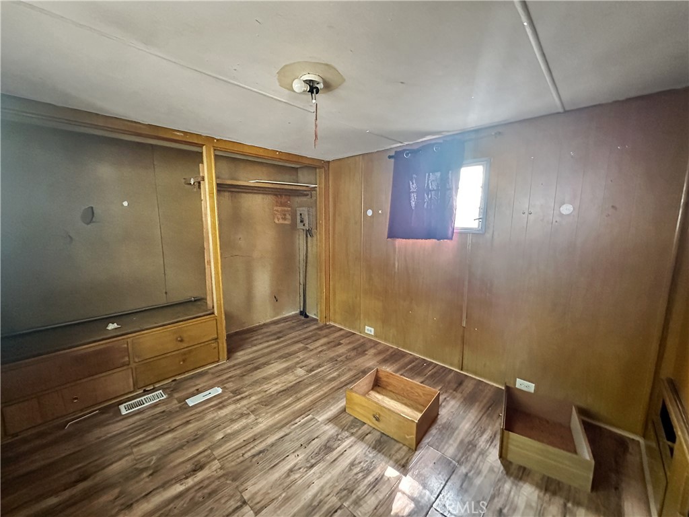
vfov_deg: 85.7
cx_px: 344
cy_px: 258
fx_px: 279
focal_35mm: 14
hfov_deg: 102.1
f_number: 2.2
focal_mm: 2.22
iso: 1250
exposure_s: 1/40
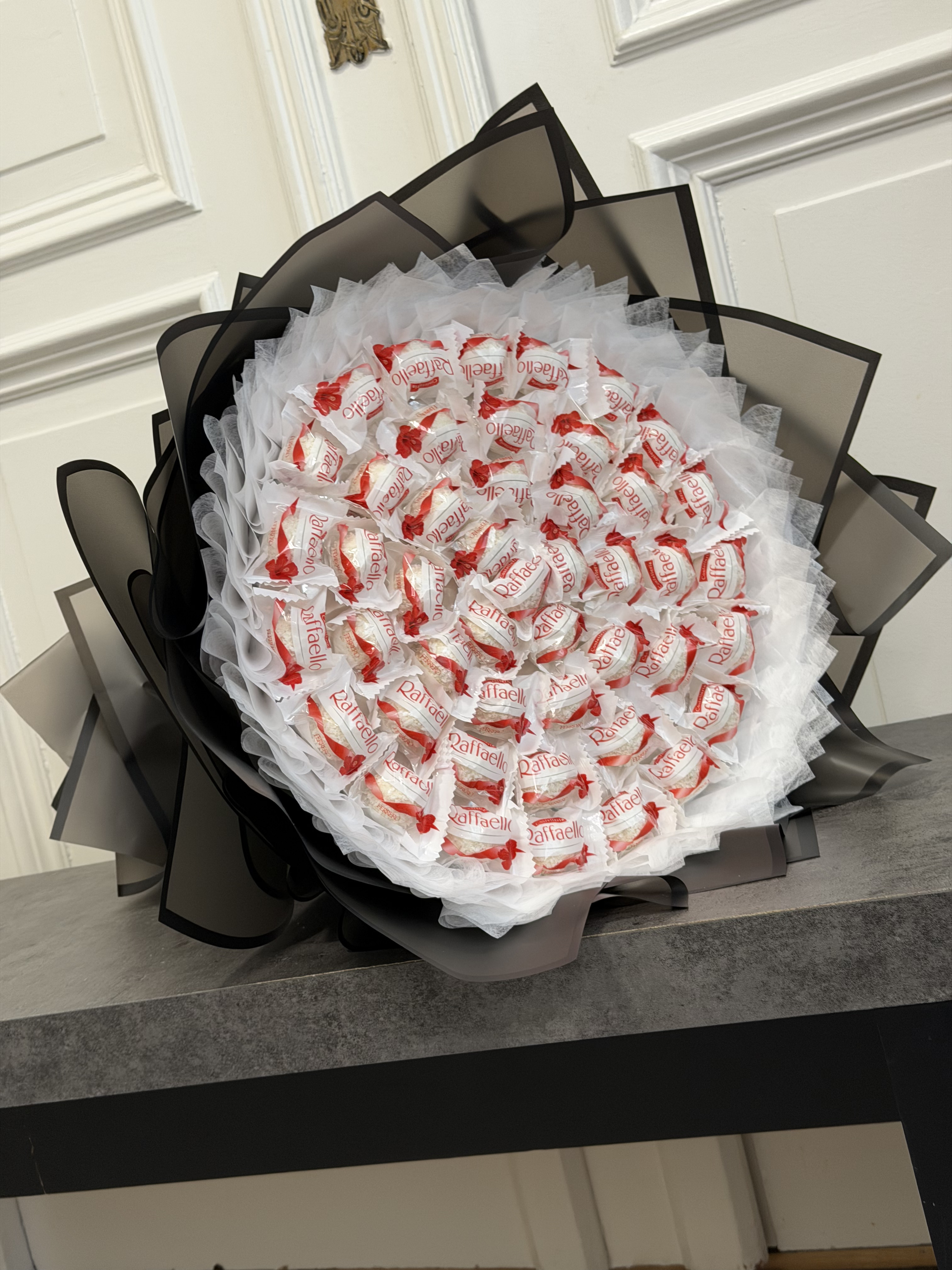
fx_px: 1760
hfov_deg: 30.3
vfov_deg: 39.7
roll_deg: +13.3
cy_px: 635
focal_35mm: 48
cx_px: 476
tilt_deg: -2.9
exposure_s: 1/60
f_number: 1.78
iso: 100
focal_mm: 6.76
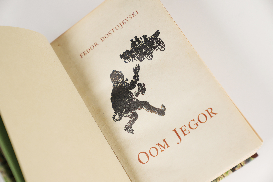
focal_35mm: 70
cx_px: 136
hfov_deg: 28.8
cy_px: 91
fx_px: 531
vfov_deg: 19.5
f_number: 4.5
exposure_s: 1/60
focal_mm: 70
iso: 200
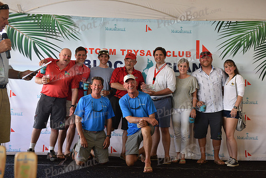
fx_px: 406
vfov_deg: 24.6
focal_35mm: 55
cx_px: 133
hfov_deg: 36.2
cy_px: 89
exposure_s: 1/160
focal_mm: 55
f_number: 4.5
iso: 800
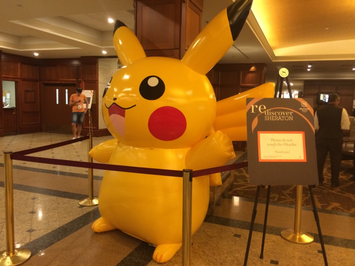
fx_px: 297
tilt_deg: -5.6
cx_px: 178
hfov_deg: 61.7
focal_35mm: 29
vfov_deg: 48.2
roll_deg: -1.8
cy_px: 133
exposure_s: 1/30
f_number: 2.2
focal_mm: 4.15
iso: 250
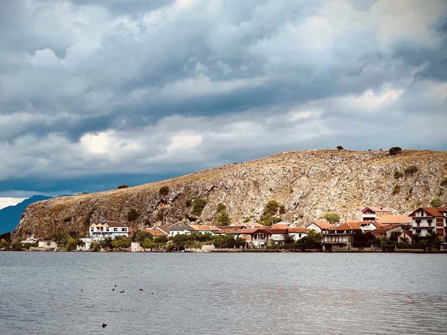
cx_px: 186
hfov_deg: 19.3
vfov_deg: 14.5
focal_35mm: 102
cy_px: 186
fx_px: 1317
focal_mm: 9
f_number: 2.8
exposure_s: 1/686
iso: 32
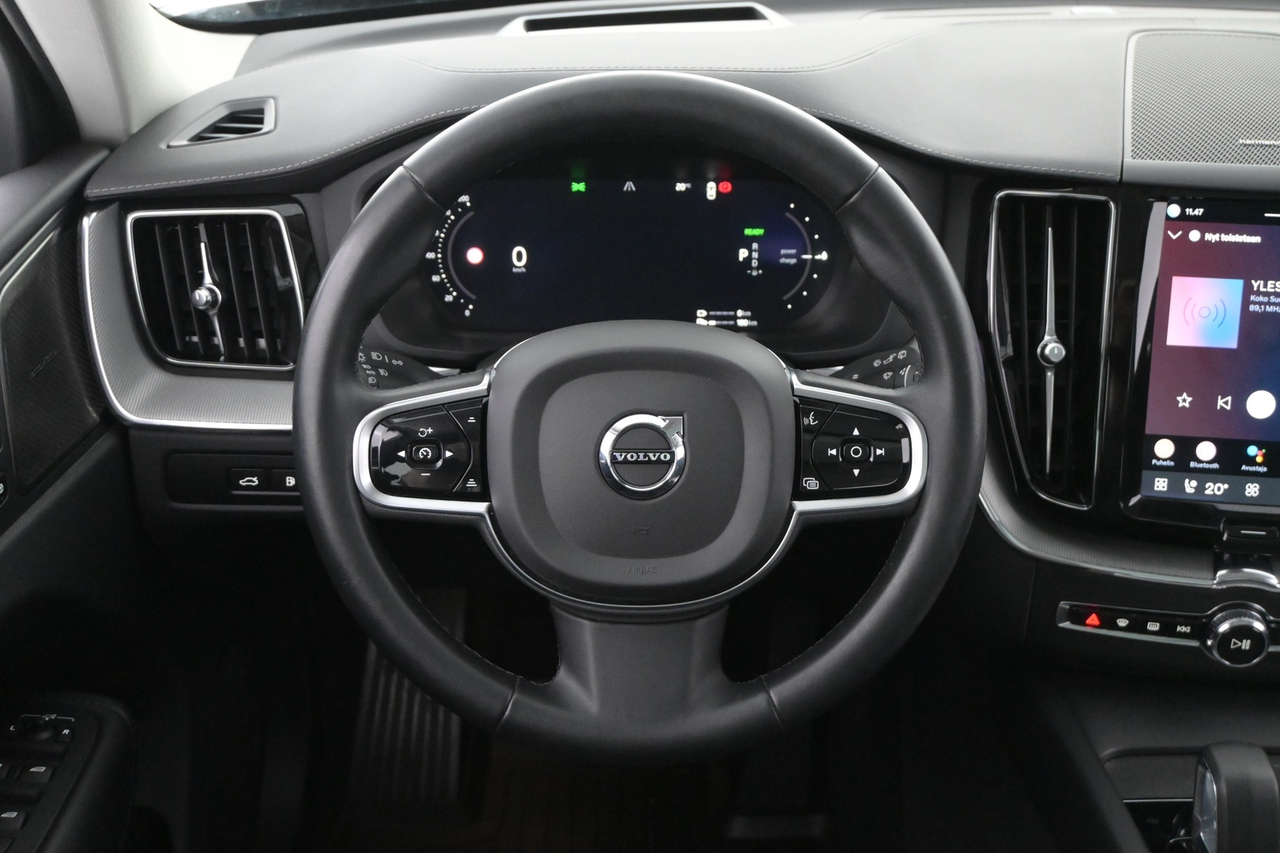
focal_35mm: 41
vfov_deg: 32.4
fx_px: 1467
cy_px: 426
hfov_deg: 47.2
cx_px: 640
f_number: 4.5
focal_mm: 27.5
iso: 5600
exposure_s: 1/40
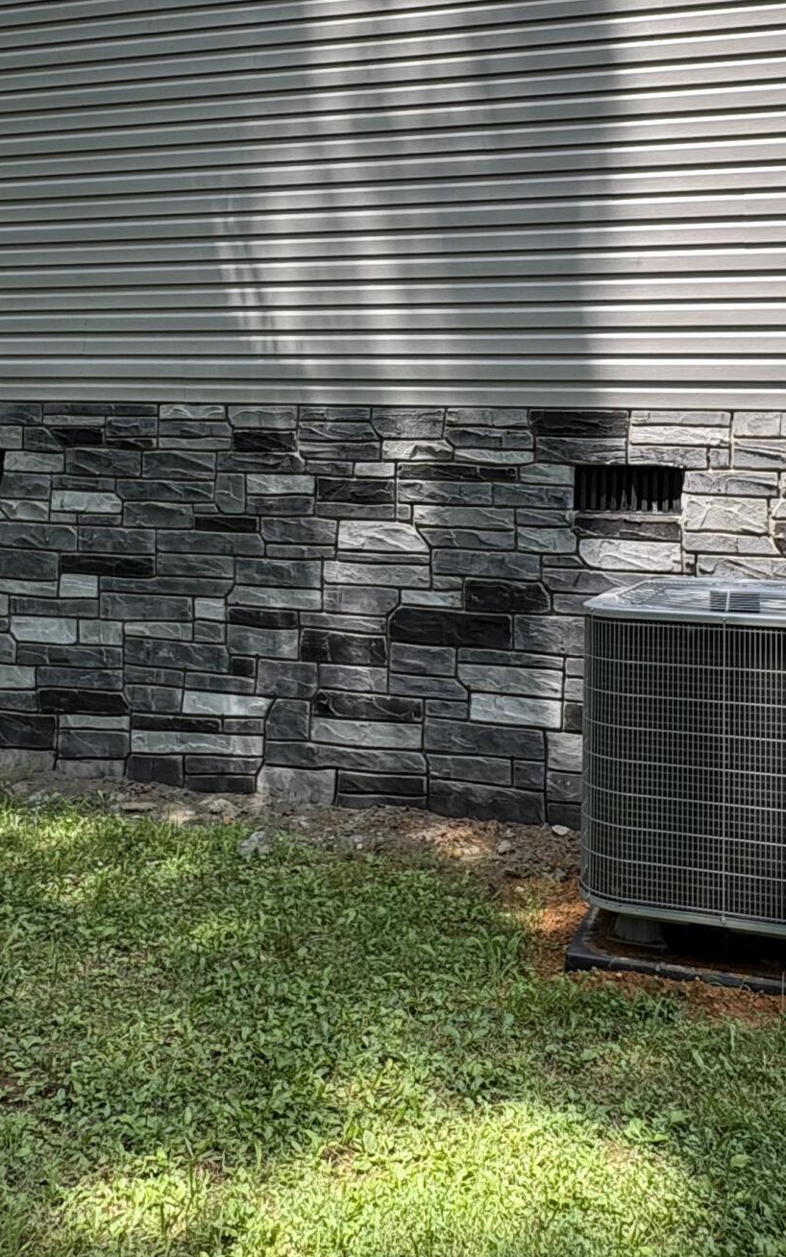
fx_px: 1165
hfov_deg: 37.3
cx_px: 415
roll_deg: -0.8
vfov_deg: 55.5
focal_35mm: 34
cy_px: 421
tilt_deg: +4.1
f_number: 2.2
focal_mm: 2.22
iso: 40
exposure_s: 1/476
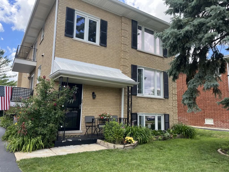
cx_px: 114
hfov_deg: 67.3
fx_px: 172
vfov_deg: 53.1
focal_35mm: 26
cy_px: 86
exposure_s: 1/845
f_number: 1.6
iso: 50
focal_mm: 5.1
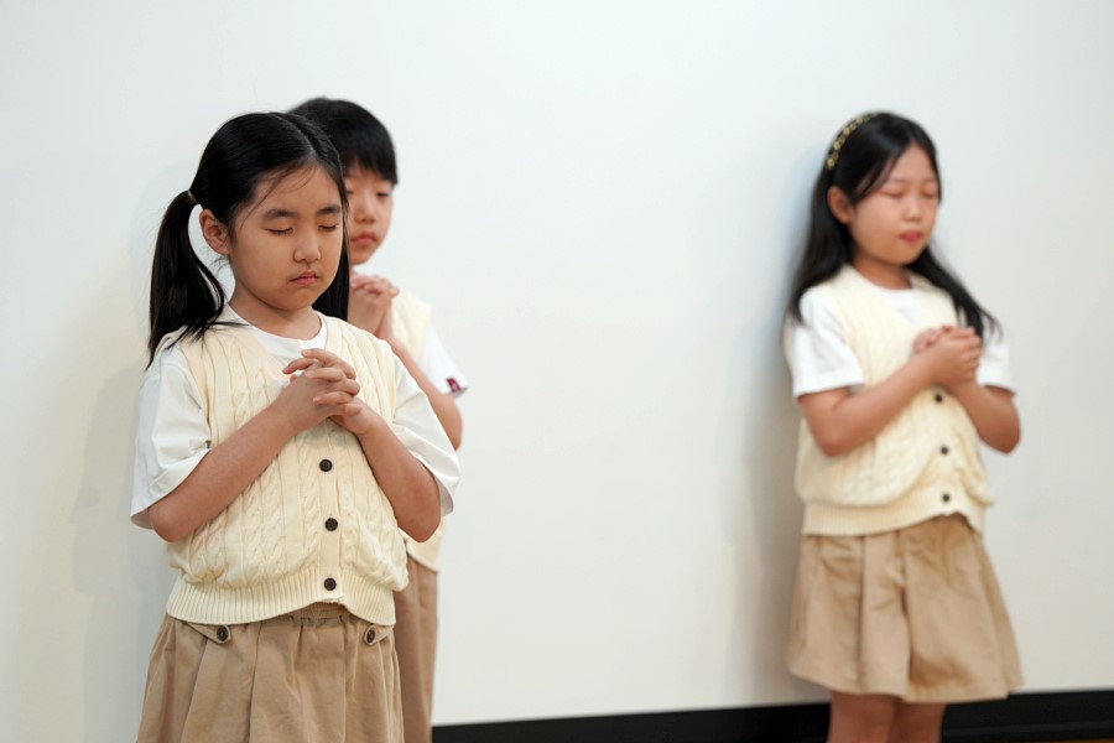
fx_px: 4610
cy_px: 372
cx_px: 557
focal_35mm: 149
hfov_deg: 13.8
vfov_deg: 9.2
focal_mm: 149
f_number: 4
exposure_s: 1/160
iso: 800
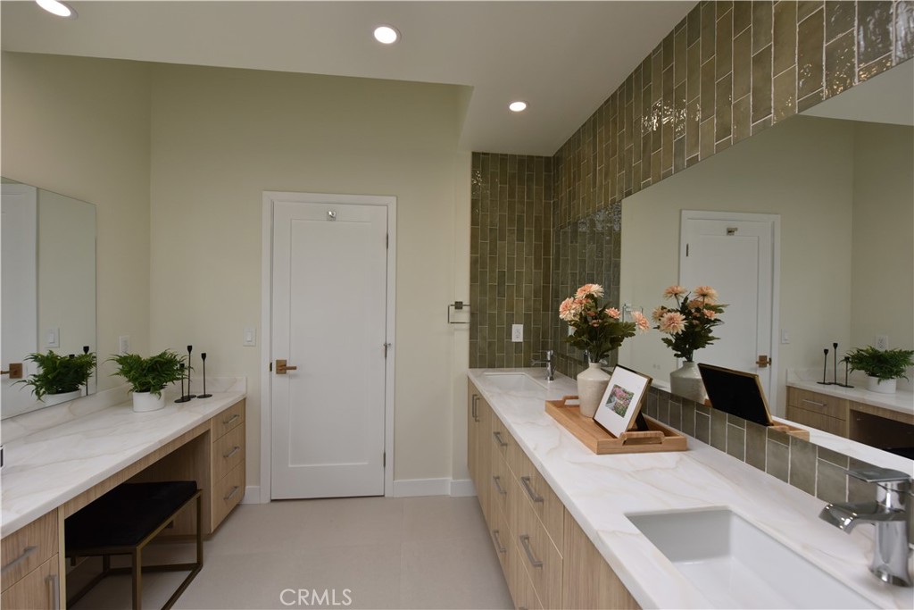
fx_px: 355
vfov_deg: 81.2
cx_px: 457
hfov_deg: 104.2
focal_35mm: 14
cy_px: 305
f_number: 5.6
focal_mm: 14
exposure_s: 1/800
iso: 800
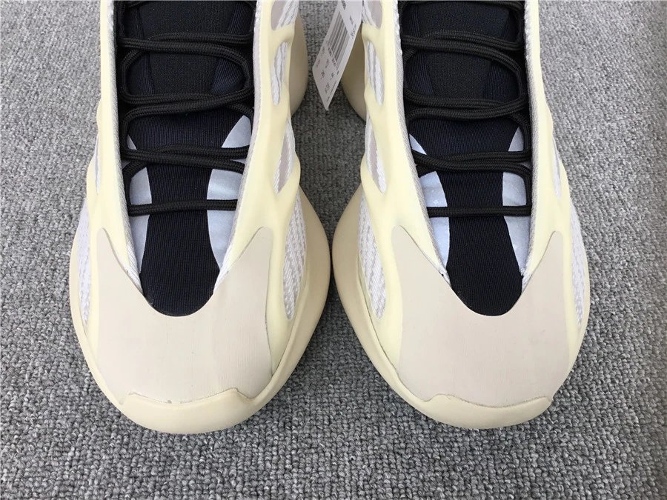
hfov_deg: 58.4
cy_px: 250
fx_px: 597
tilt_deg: -50.3
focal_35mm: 31
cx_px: 334
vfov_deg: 45.4
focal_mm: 3.3
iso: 40
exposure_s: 1/100
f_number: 2.4
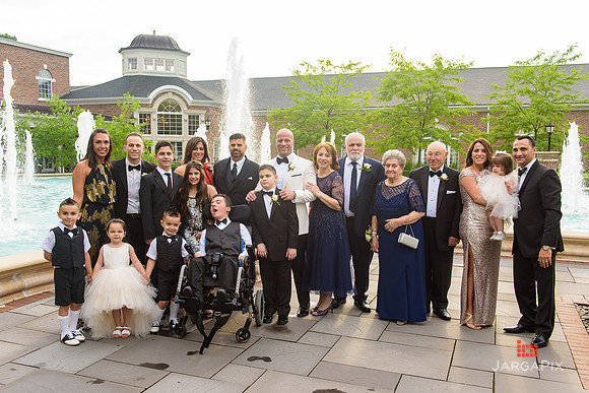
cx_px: 278
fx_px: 563
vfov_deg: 38.4
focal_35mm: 34
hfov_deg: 55.2
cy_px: 214
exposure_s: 1/500
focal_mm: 31
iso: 500
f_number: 4
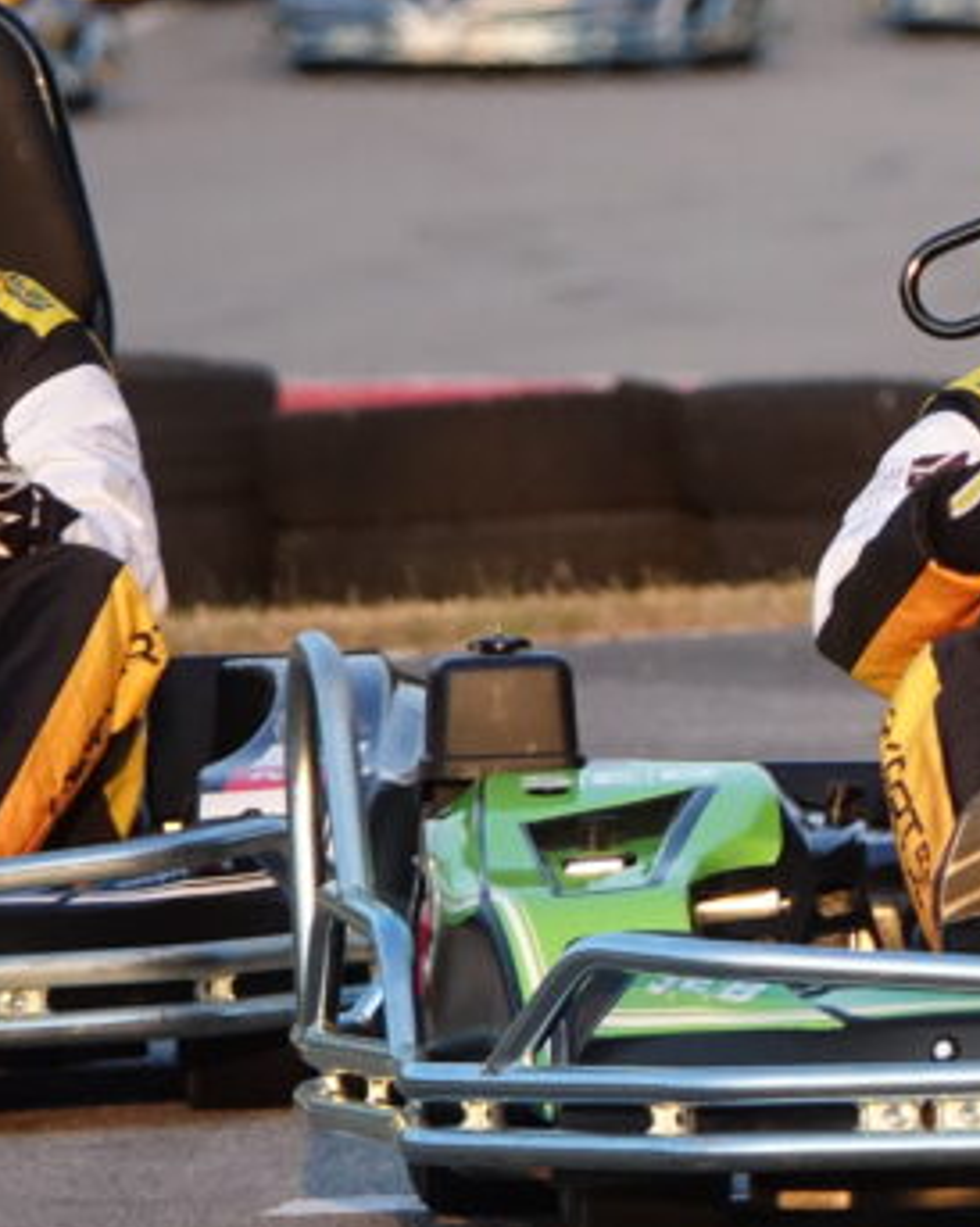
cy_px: 465
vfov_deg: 1.5
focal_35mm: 1295
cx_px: 1202
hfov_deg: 1.2
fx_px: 46992
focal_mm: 192.73
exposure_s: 1/1250
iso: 1000
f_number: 4
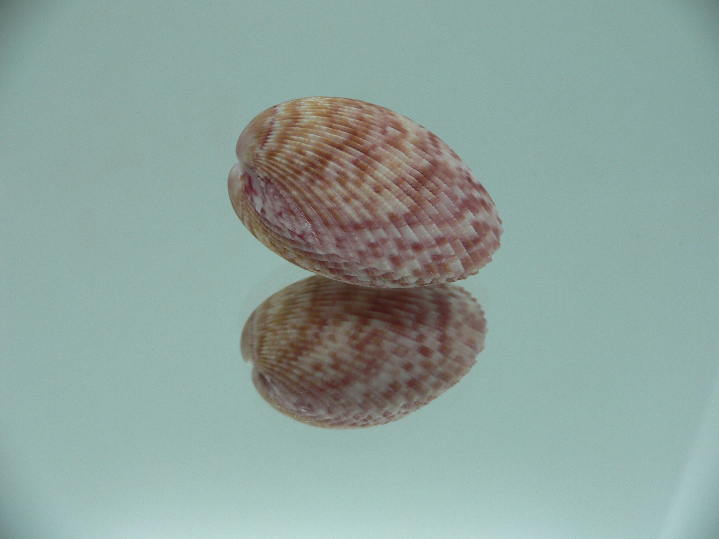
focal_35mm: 35
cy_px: 270
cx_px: 360
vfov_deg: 40.7
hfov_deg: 52.6
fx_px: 727
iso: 80
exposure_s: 1/60
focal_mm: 4.6
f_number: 2.8
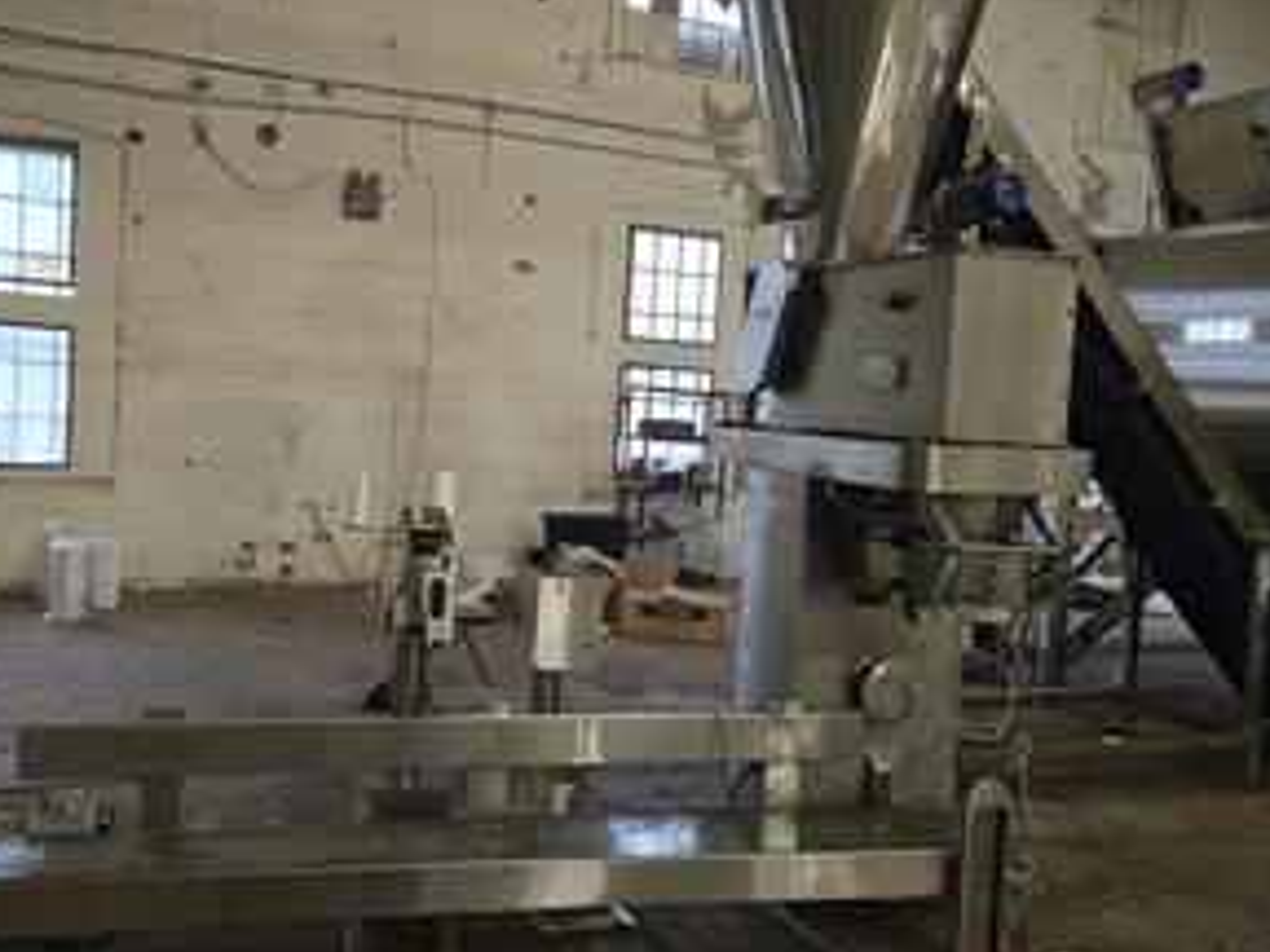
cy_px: 428
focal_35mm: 32
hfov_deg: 56.7
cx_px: 573
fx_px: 1174
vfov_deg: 44.1
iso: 640
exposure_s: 1/120
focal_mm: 5.4
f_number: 1.8
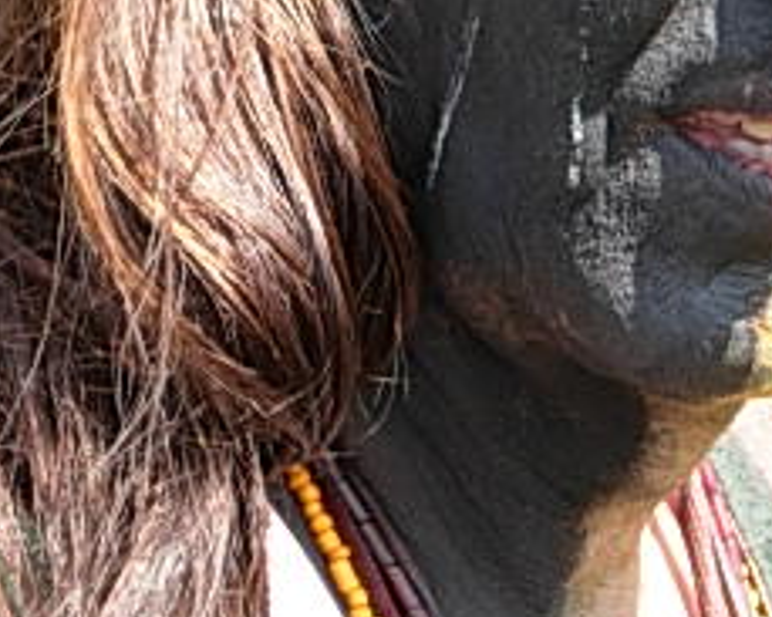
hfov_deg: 6.9
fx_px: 6418
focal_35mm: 281
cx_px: 553
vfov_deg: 5.5
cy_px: -172
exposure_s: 1/271
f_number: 5.2
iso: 50
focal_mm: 21.5
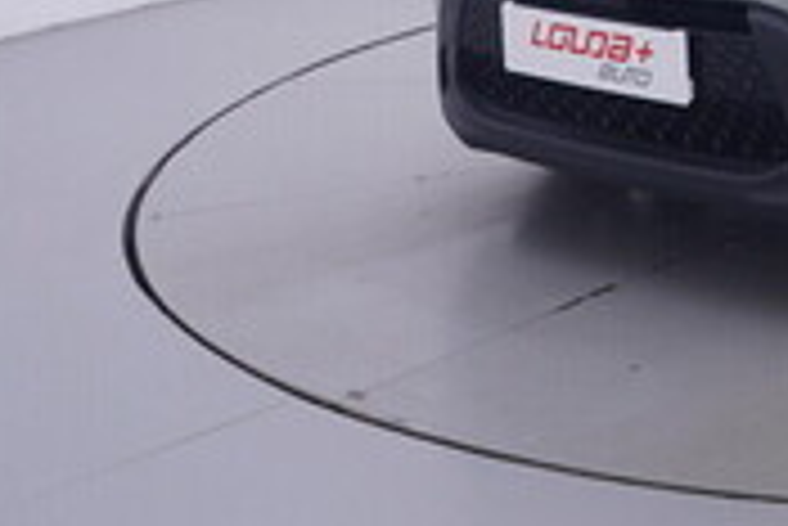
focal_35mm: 71
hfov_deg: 23.7
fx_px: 1546
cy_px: -223
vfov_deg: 17.7
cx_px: 1132
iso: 200
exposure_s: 1/80
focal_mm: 15
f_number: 5
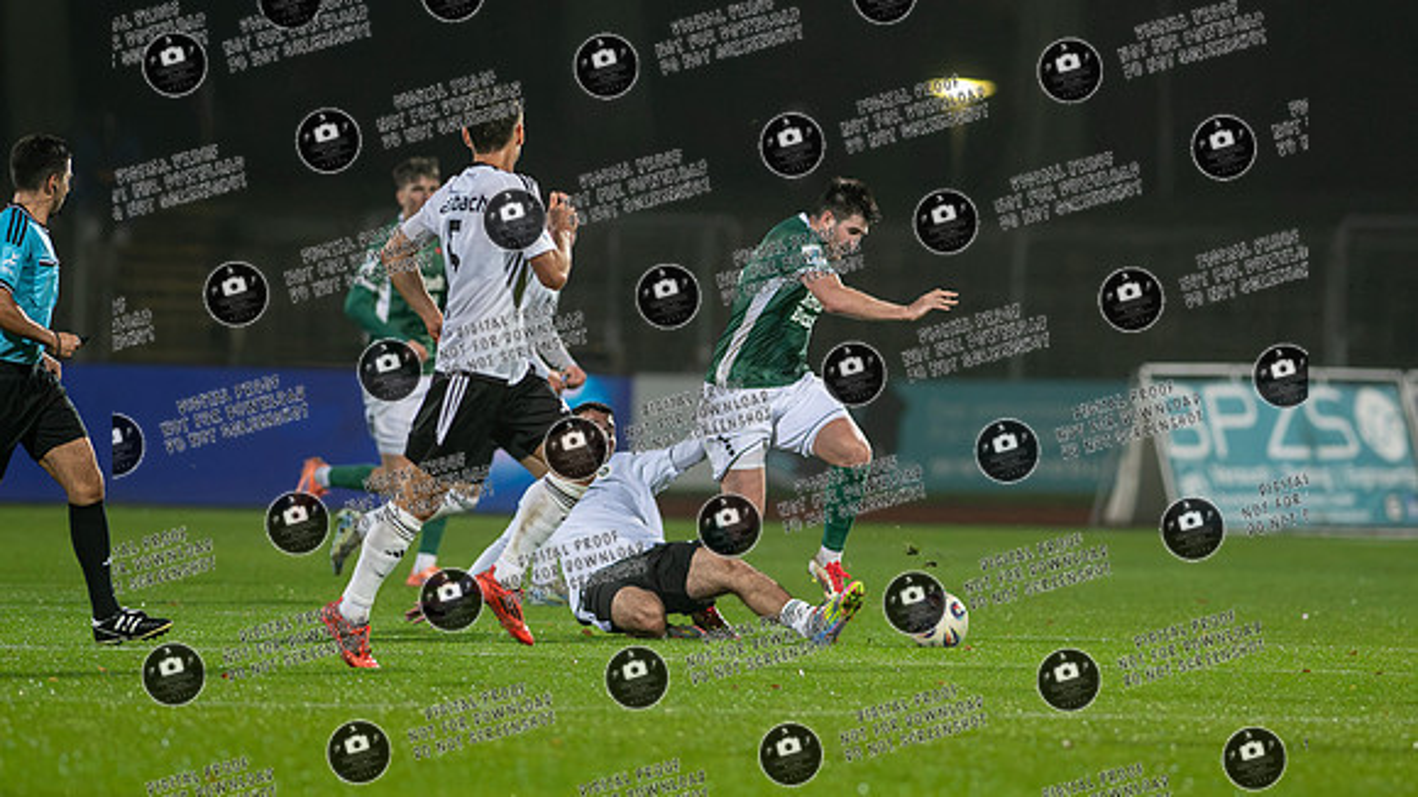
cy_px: 365
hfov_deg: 4.3
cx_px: 782
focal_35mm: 502
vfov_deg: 2.4
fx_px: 18871
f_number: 3.5
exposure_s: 1/1250
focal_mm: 300
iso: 3200
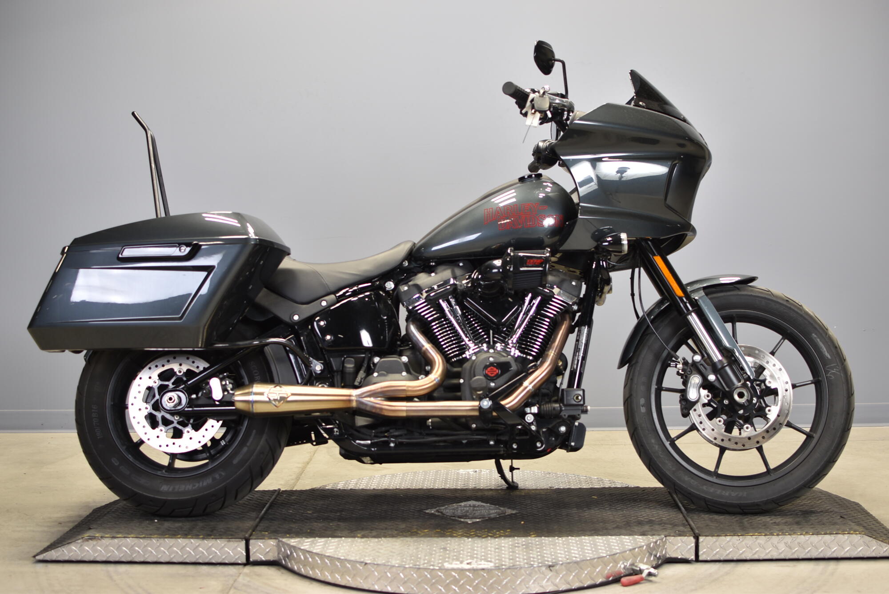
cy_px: 297
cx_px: 444
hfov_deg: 37.8
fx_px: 1297
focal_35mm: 52
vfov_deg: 25.8
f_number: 2.8
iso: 100
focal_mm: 35
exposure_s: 1/40
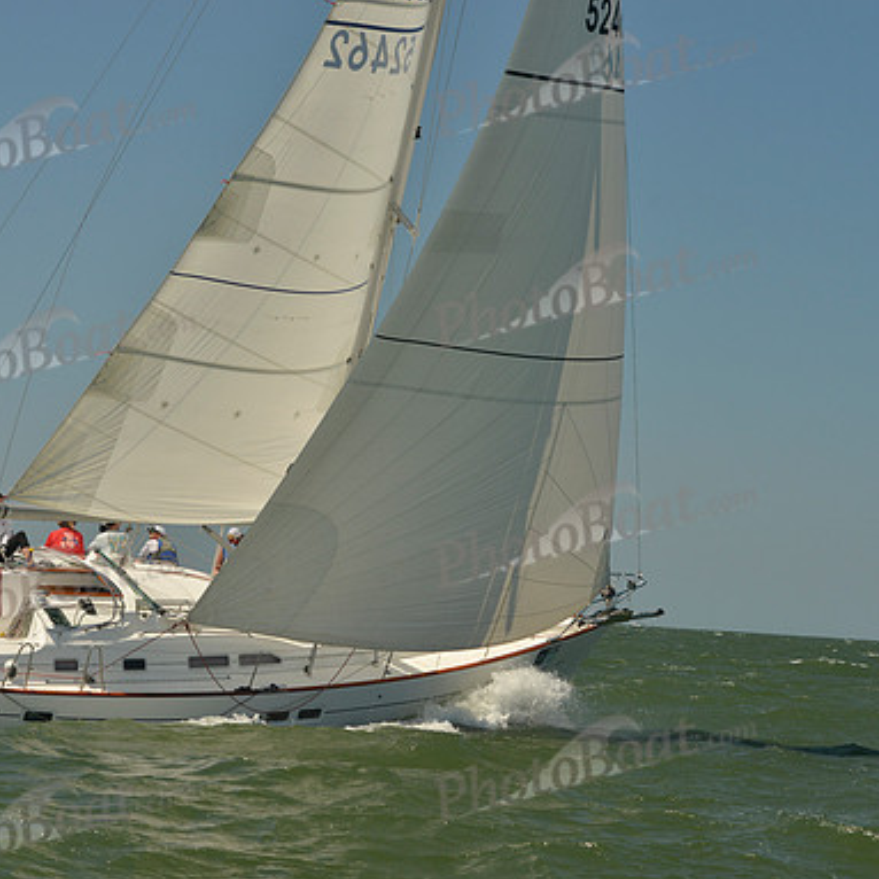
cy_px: 442
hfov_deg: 19.3
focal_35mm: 90
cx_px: 317
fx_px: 2586
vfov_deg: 19.3
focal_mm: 70
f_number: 8
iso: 280
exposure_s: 1/1000
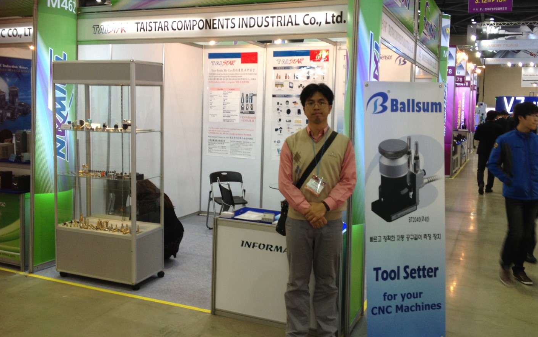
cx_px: 269
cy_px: 136
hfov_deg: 51.5
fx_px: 557
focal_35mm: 38
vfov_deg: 33.5
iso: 50
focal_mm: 4.28
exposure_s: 1/24
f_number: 2.4
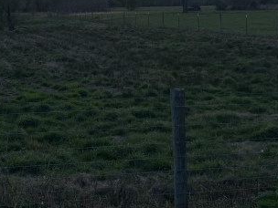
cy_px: 14
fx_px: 458
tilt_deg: -1.9
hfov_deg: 31.3
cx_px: 1
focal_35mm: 57
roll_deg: +0.3
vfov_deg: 24.8
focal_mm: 5.1
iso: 50
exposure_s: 1/1372
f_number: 1.6
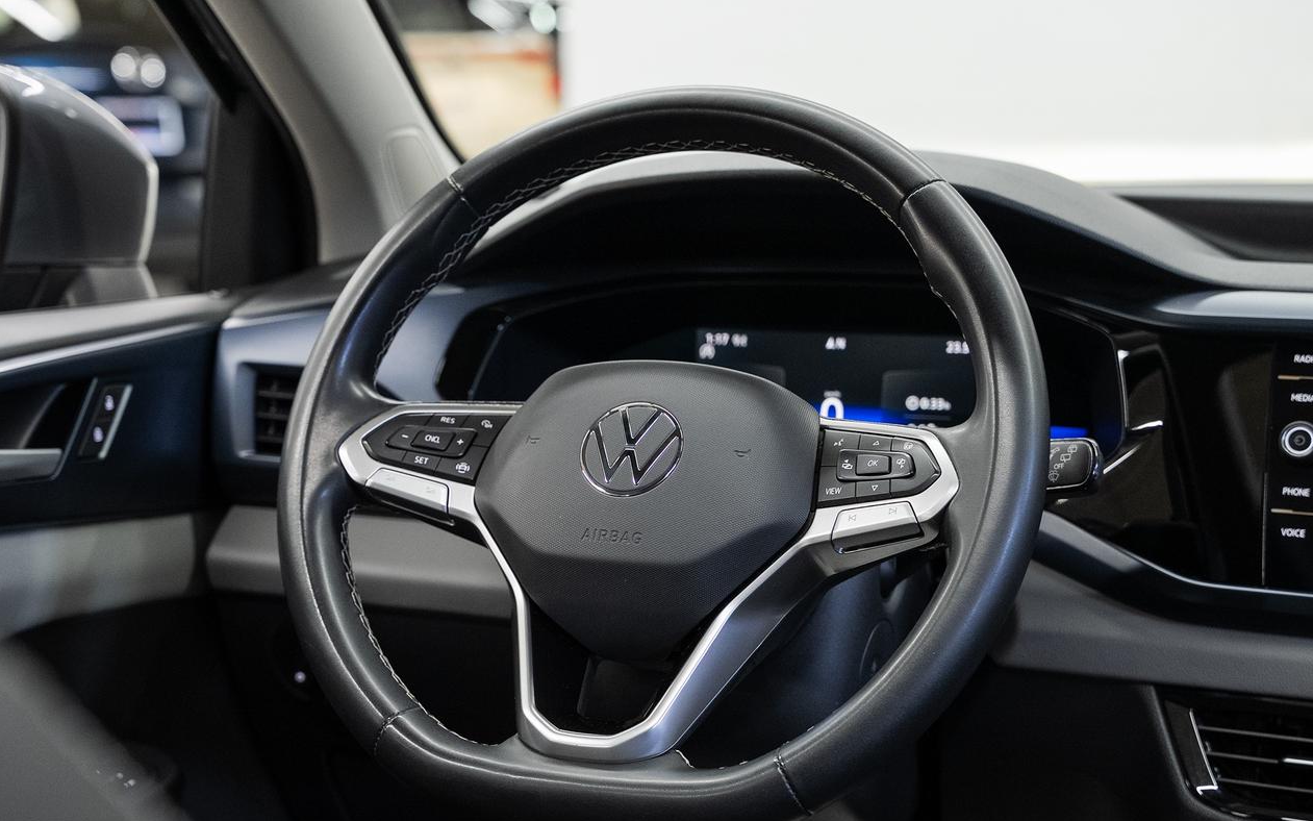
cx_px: 641
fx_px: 2183
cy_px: 462
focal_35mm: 61
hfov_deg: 33.5
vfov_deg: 21.3
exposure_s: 1/50
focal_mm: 46.1
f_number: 4
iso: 1000
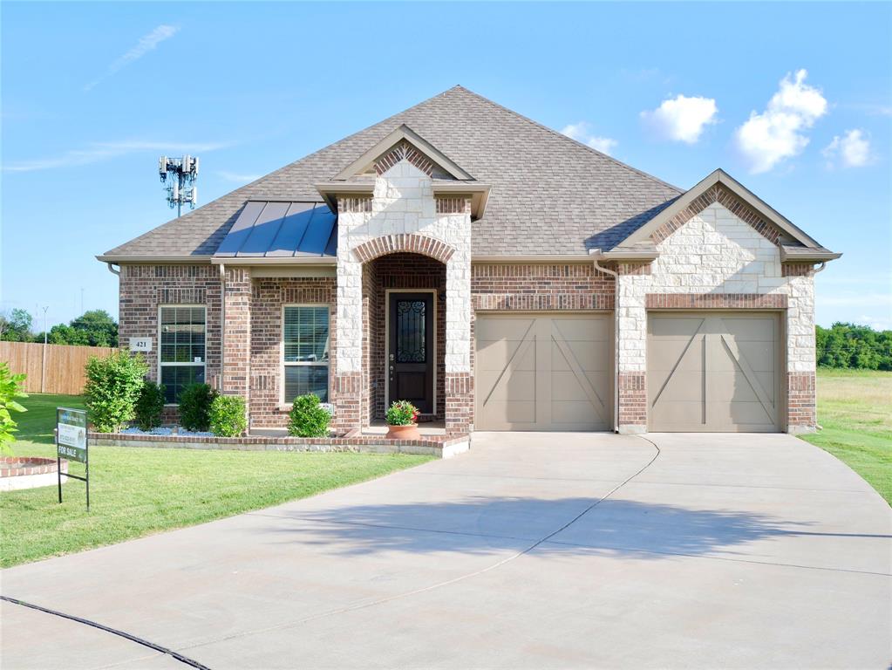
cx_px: 446
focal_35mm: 40
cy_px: 335
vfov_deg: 36.0
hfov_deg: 46.8
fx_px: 1031
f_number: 7.1
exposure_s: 1/200
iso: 200
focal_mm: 20
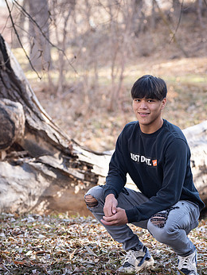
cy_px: 146
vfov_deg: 14.4
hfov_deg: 10.8
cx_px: 145
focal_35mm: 137
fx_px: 1091
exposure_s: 1/125
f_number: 3.2
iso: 100
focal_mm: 85
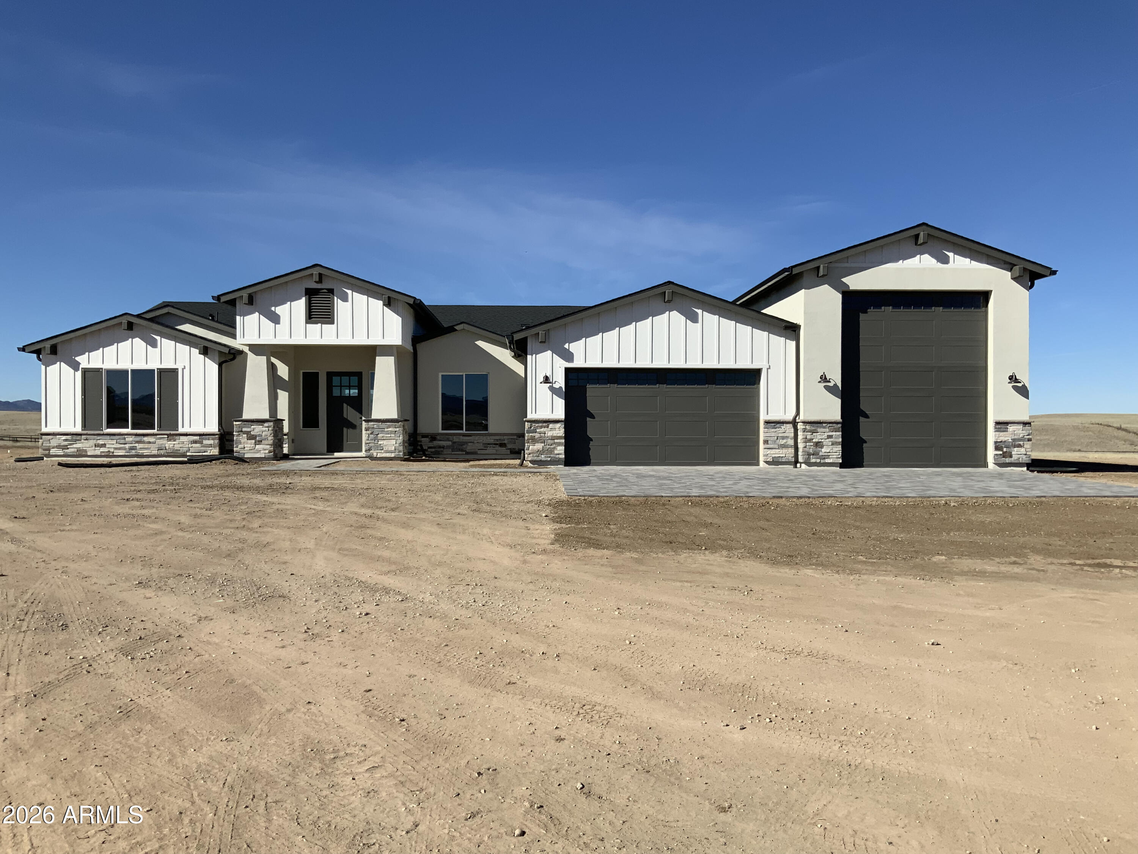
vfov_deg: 48.2
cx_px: 569
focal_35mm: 29
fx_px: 953
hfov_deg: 61.7
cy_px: 427
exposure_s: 1/3322
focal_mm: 3
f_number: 1.8
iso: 20
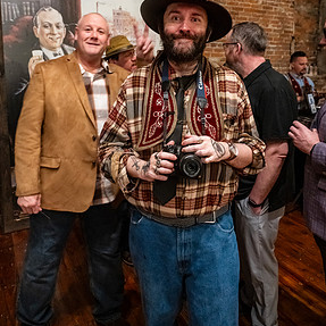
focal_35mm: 32
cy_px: 102
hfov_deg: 51.1
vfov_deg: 50.0
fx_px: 341
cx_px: 161
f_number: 4.5
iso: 6400
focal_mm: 24
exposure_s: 1/40
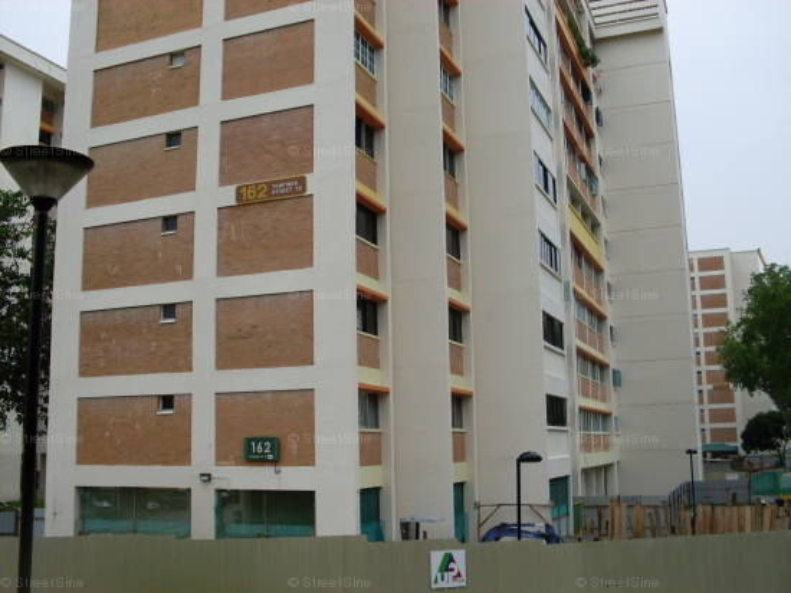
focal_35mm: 38
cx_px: 396
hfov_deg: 49.0
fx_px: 868
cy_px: 296
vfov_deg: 37.7
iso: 80
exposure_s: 1/350
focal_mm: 6.3
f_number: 2.8
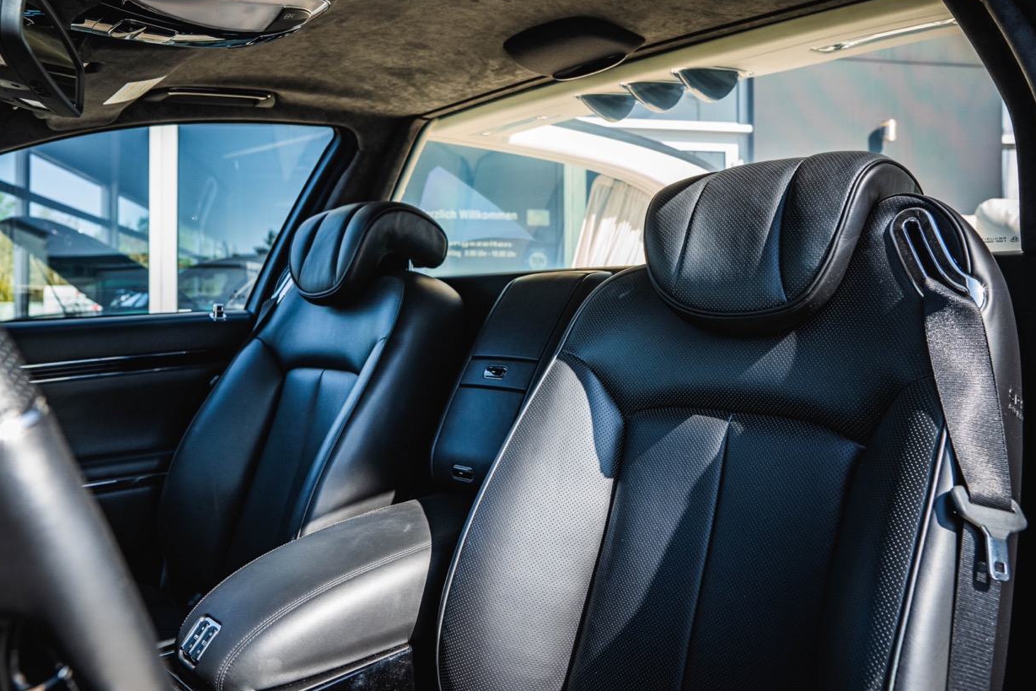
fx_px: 719
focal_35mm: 25
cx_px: 529
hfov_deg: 71.5
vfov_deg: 51.3
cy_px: 351
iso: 800
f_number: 5
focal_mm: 24
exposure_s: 1/200
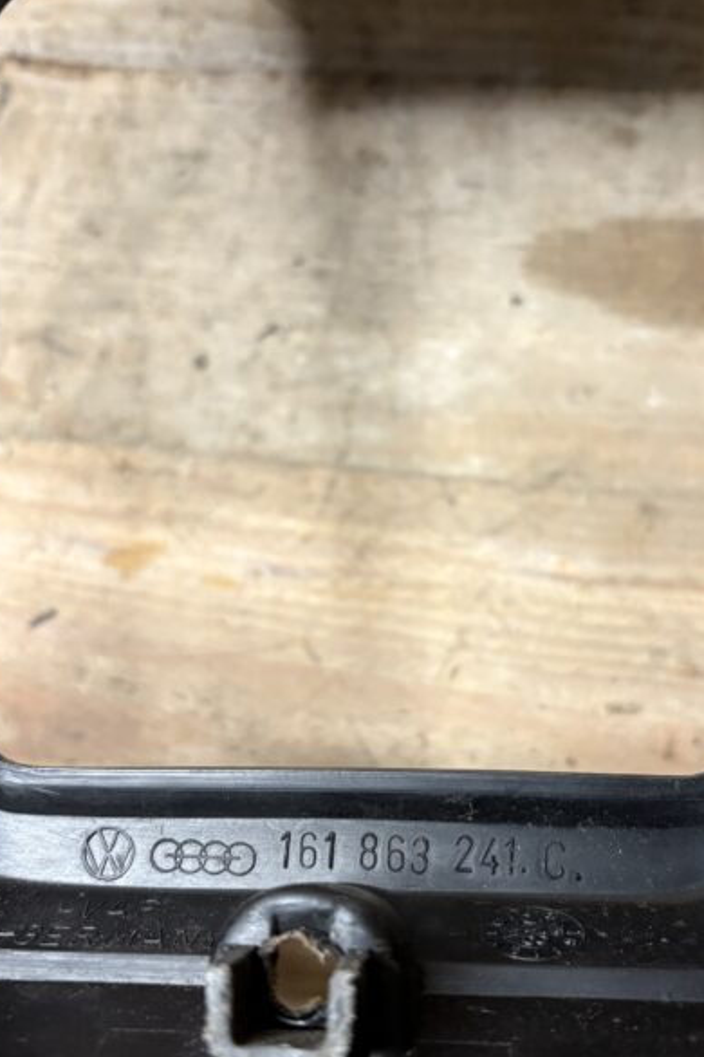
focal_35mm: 37
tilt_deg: -68.7
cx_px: 428
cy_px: 569
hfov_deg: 35.8
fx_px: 1085
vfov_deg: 51.8
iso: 250
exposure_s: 1/50
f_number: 1.6
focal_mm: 5.96
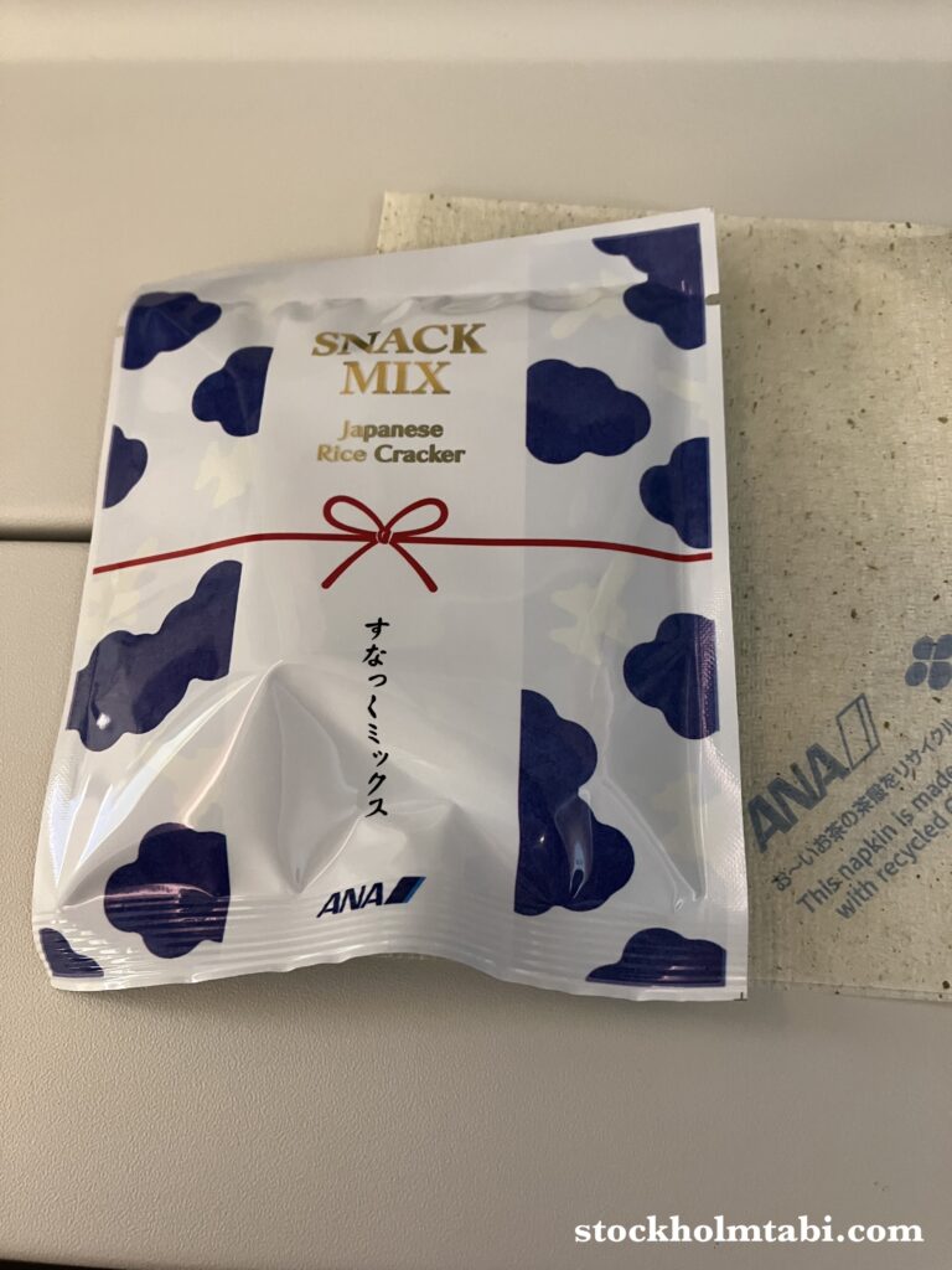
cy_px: 635
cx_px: 476
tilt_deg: -66.3
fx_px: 1027
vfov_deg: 63.4
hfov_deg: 49.7
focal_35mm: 28
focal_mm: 3.99
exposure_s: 1/42
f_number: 1.8
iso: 320
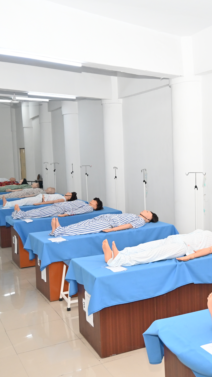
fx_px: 430
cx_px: 158
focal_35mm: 43
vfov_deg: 47.4
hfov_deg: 27.4
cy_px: 191
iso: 1000
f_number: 3.5
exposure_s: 1/125
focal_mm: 18
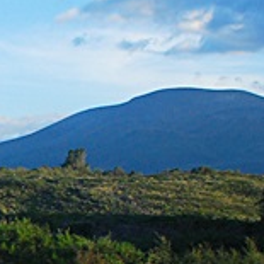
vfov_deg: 10.1
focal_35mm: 171
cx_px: -301
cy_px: 262
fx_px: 1475
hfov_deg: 9.4
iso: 400
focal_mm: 26
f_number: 5.6
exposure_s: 1/400
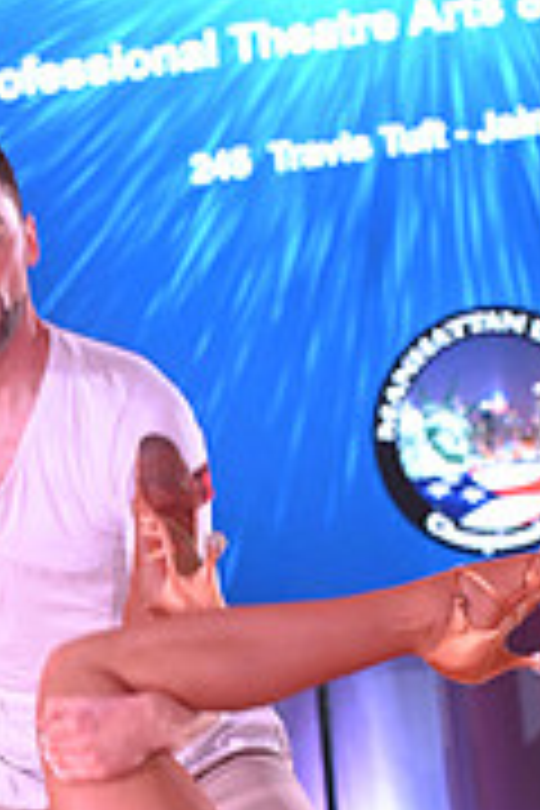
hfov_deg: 6.1
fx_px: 5085
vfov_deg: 9.0
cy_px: 1080
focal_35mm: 226
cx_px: -38
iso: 1600
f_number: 4.5
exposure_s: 1/200
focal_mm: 70
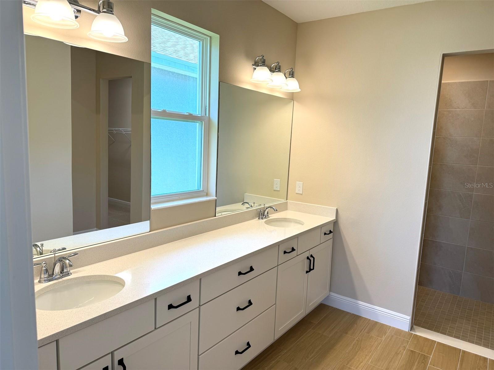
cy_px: 185
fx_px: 343
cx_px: 247
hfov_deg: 71.6
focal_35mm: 24
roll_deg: -3.1
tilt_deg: -7.5
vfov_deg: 56.8
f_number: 1.78
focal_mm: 6.76
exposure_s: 1/131
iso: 50
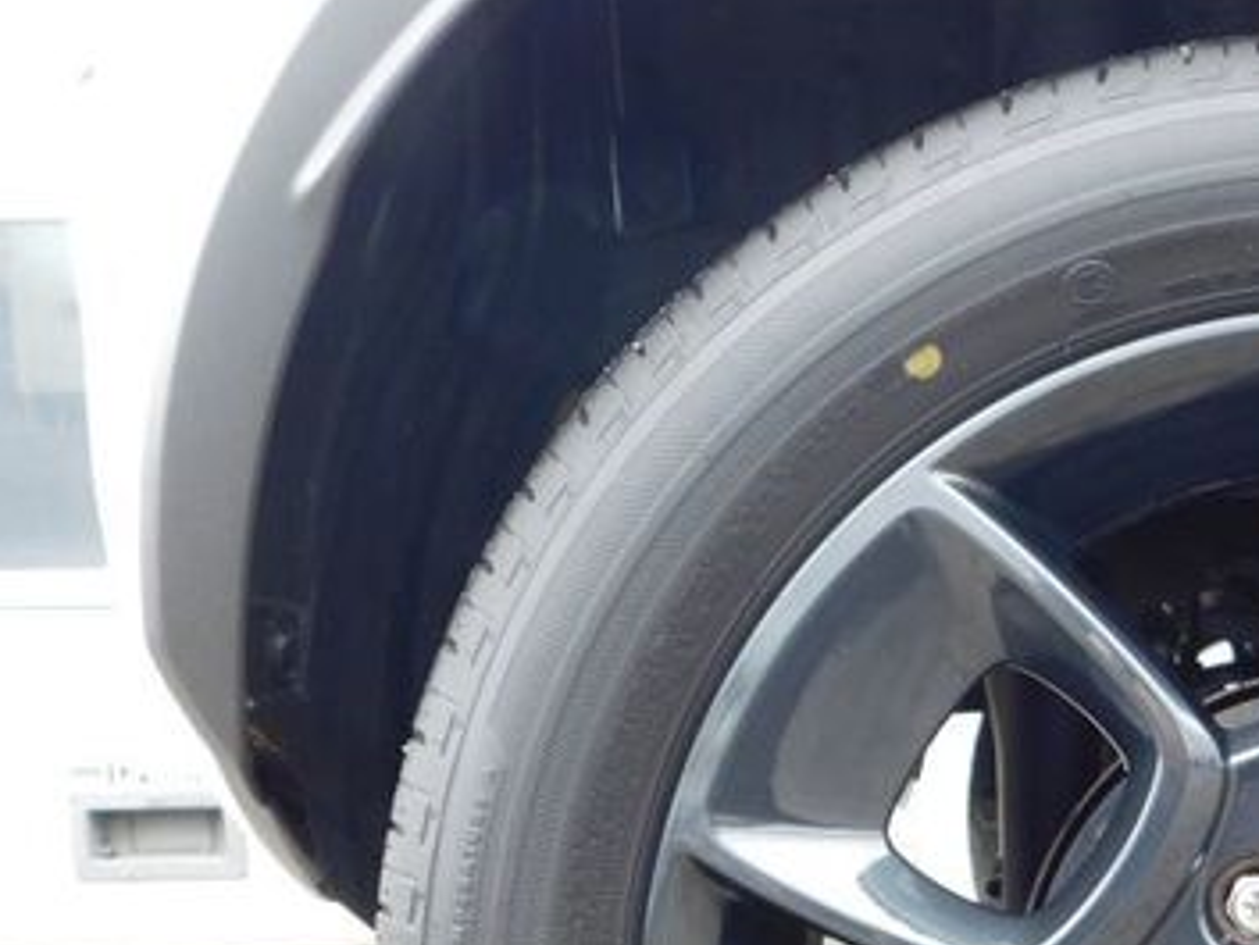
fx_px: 2474
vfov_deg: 20.8
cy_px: 977
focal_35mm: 68
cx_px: 1366
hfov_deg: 26.4
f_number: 3.2
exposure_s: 1/80
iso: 125
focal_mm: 5.3
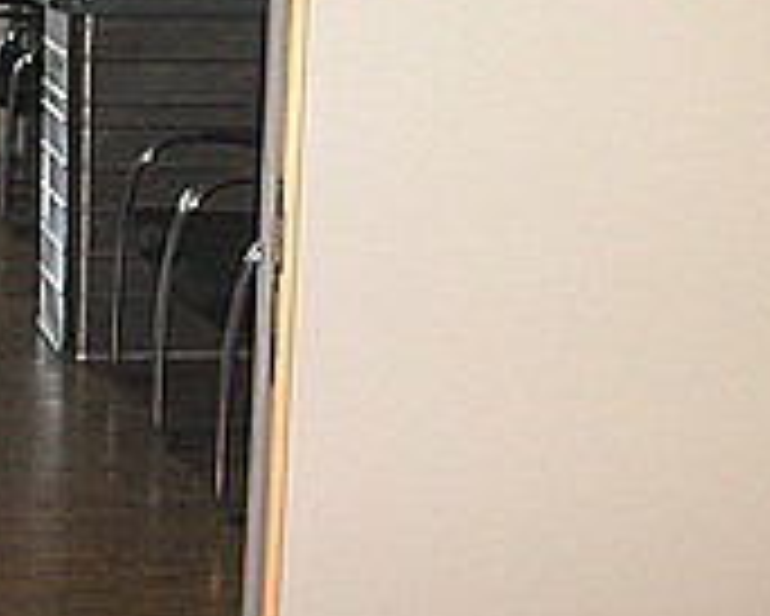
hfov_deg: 19.1
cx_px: -45
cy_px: 25
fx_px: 2212
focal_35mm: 97
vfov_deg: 15.6
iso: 160
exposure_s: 1/45
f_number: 2.8
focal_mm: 6.1
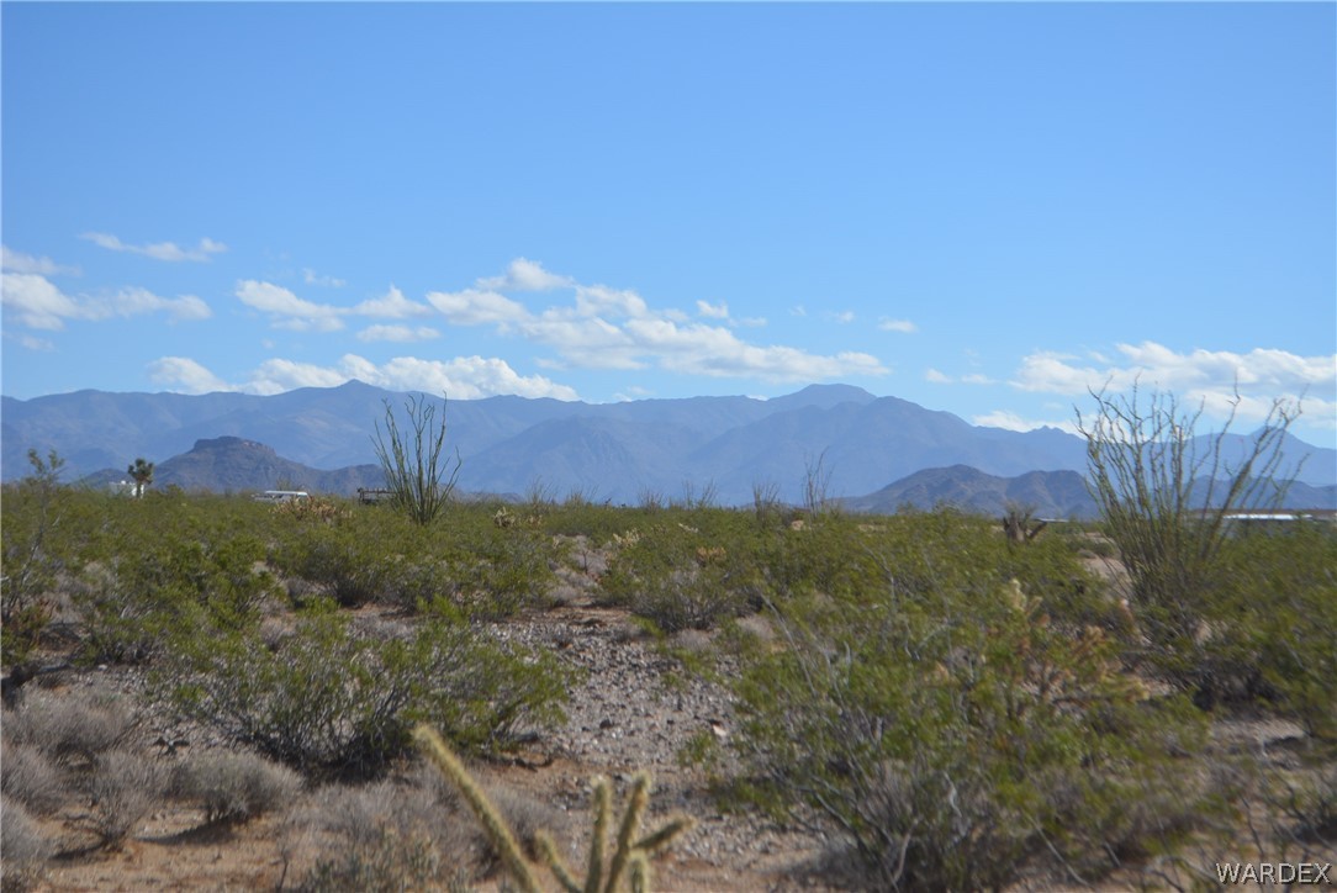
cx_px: 668
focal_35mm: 82
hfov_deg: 24.6
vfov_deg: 16.6
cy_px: 446
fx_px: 3065
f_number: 7.1
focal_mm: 55
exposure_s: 1/2000
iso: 400
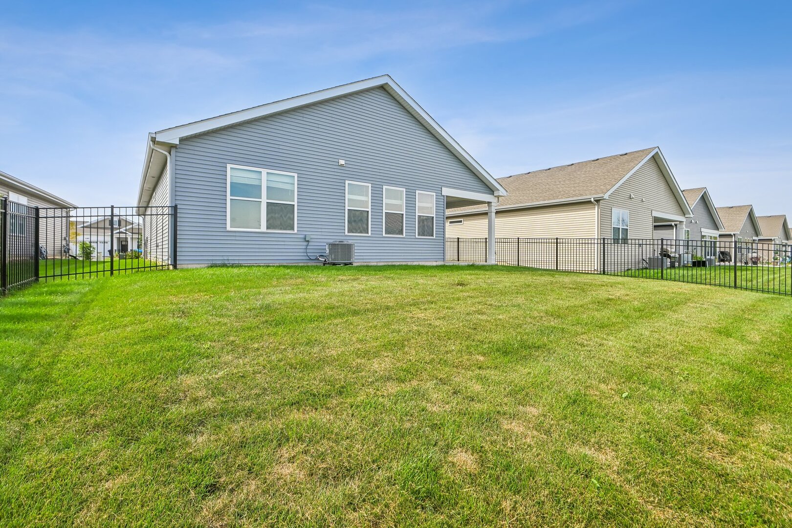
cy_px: 264
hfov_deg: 96.7
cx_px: 396
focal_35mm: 16
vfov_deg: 73.7
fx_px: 352
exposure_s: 1/320
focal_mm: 16
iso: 400
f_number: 13
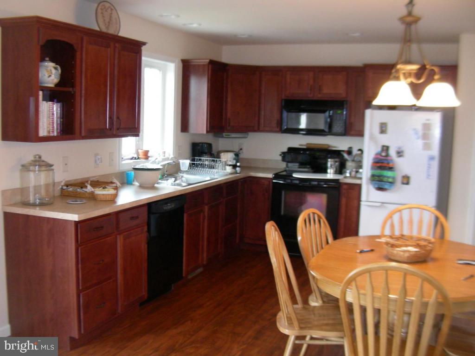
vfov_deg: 37.7
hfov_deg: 49.0
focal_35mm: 38
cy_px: 178
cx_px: 238
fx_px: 521
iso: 200
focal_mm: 6.3
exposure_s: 1/8.1
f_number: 3.5
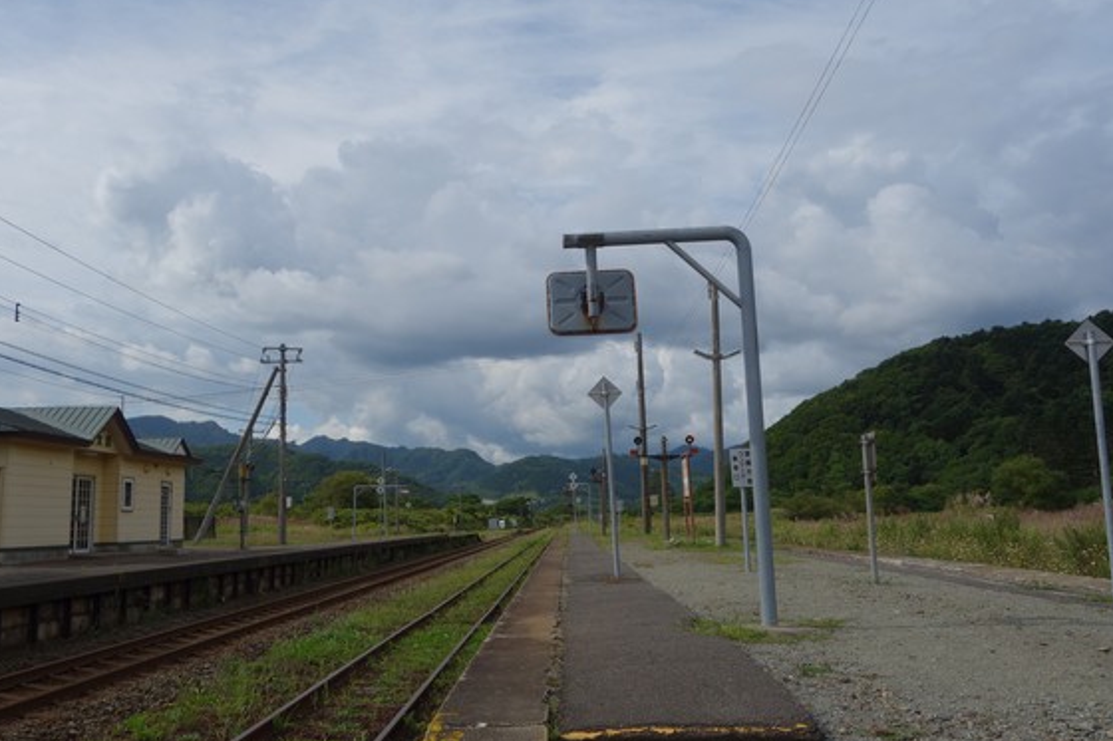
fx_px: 989
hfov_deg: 58.6
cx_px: 495
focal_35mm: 32
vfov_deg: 41.1
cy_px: 365
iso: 125
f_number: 5.6
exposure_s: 1/800
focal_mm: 10.4
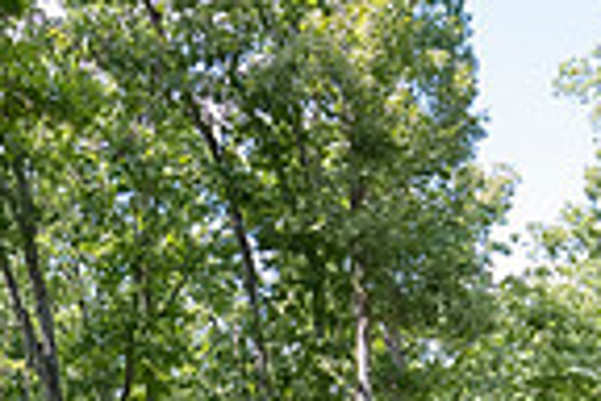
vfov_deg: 20.1
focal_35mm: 58
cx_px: 118
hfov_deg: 33.5
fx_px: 968
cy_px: 605
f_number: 5
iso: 320
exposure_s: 1/200
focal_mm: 14
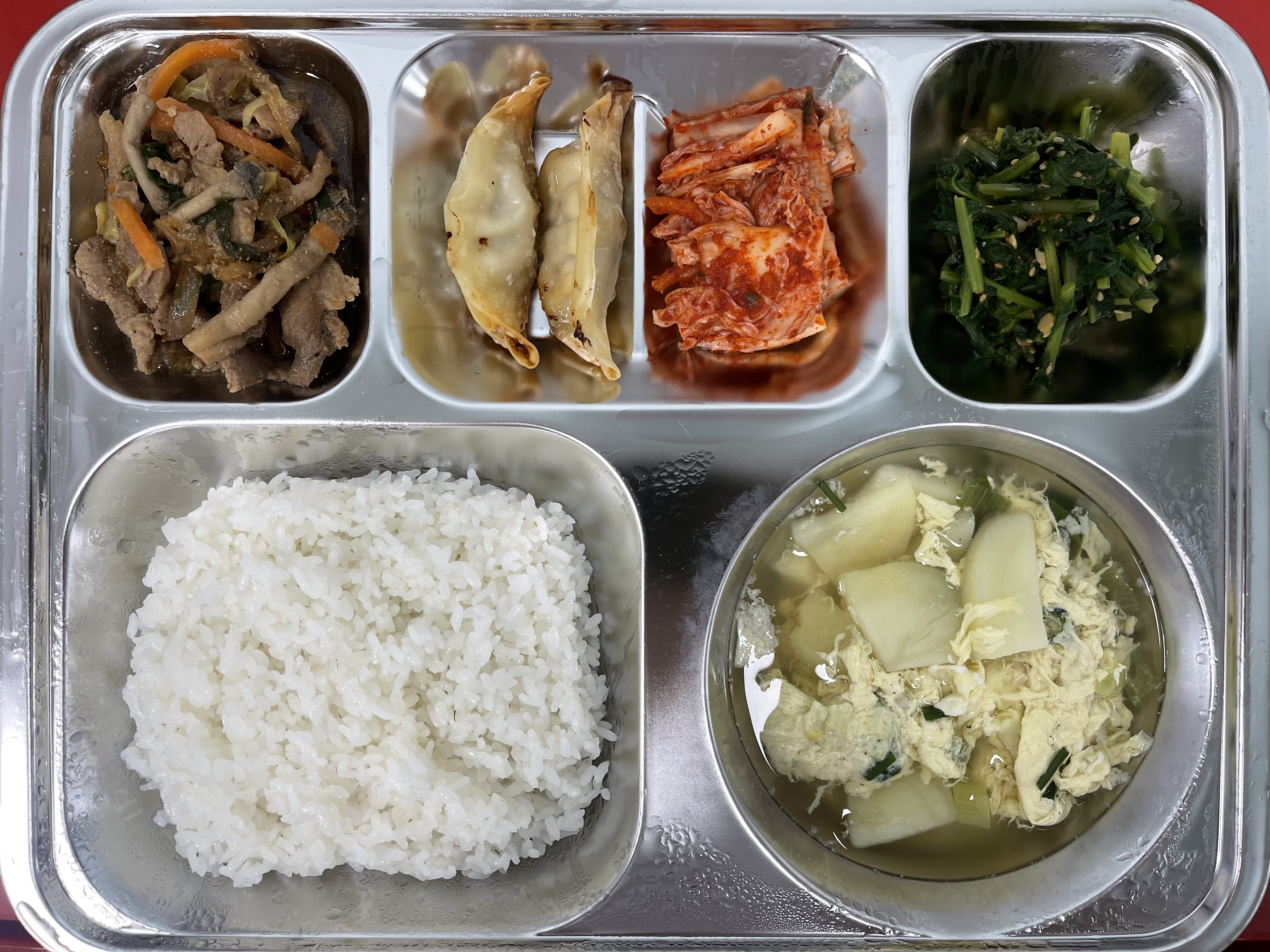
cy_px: 476
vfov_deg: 54.9
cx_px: 635
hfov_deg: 69.4
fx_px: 917
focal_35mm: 25
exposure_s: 1/120
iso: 125
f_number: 1.6
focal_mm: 5.1
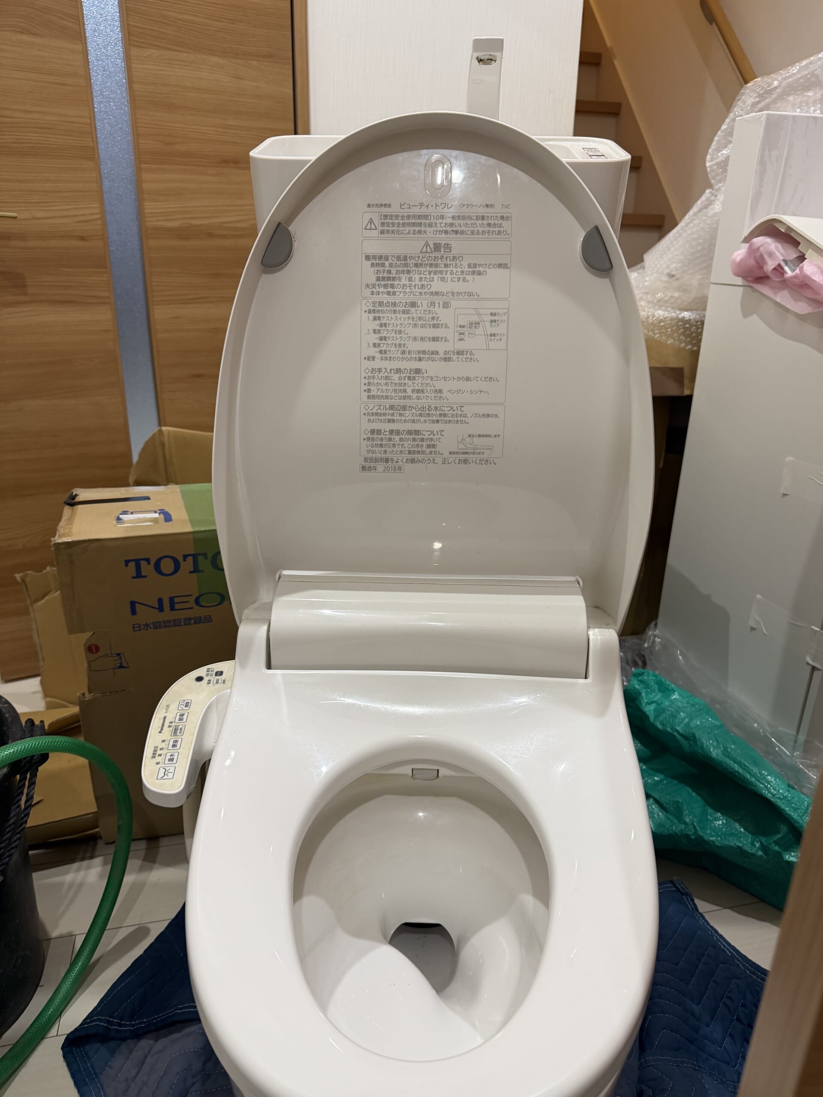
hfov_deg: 56.8
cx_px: 412
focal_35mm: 24
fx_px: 761
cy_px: 548
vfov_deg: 71.6
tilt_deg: -20.7
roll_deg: -2.0
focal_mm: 6.76
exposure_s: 1/60
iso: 200
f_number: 1.78
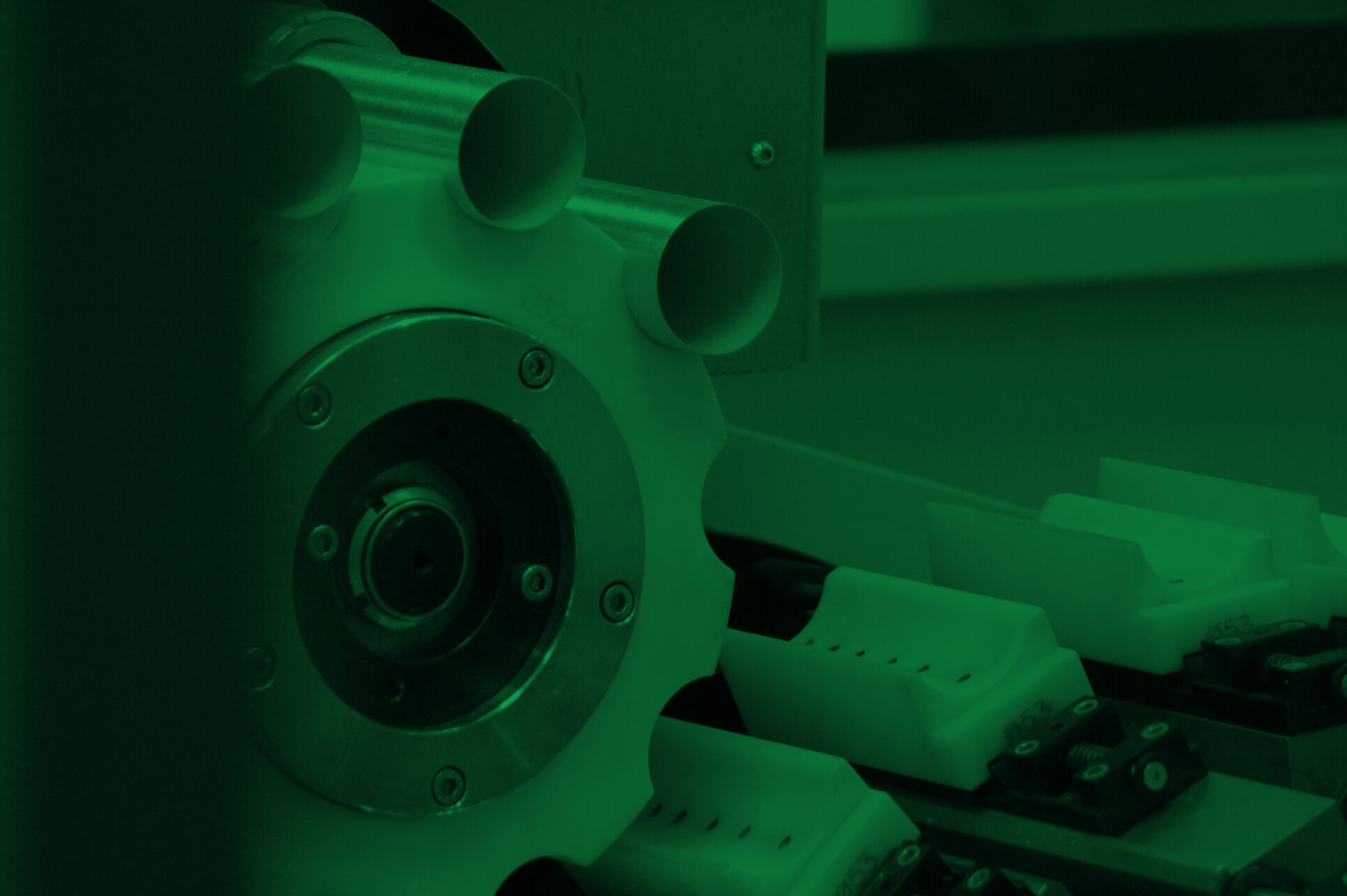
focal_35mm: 319
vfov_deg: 4.3
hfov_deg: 6.5
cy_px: 482
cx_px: 687
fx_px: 11929
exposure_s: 1/60
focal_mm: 160
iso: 1600
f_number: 5
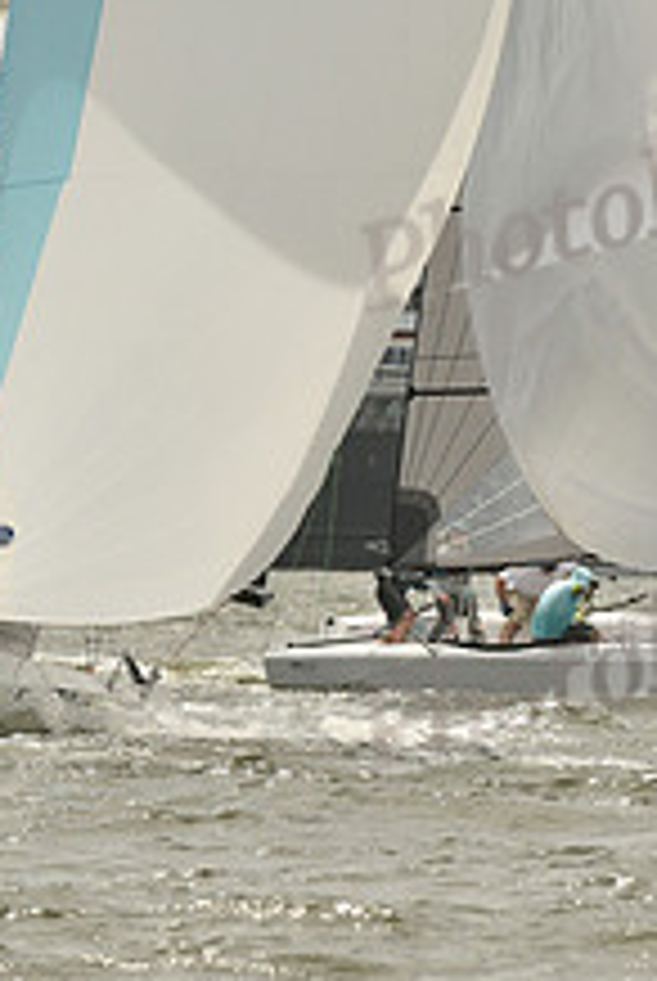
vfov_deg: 3.7
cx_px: 128
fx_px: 15226
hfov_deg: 2.5
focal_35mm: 558
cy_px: 27
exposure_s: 1/1250
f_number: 8
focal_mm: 210
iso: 320
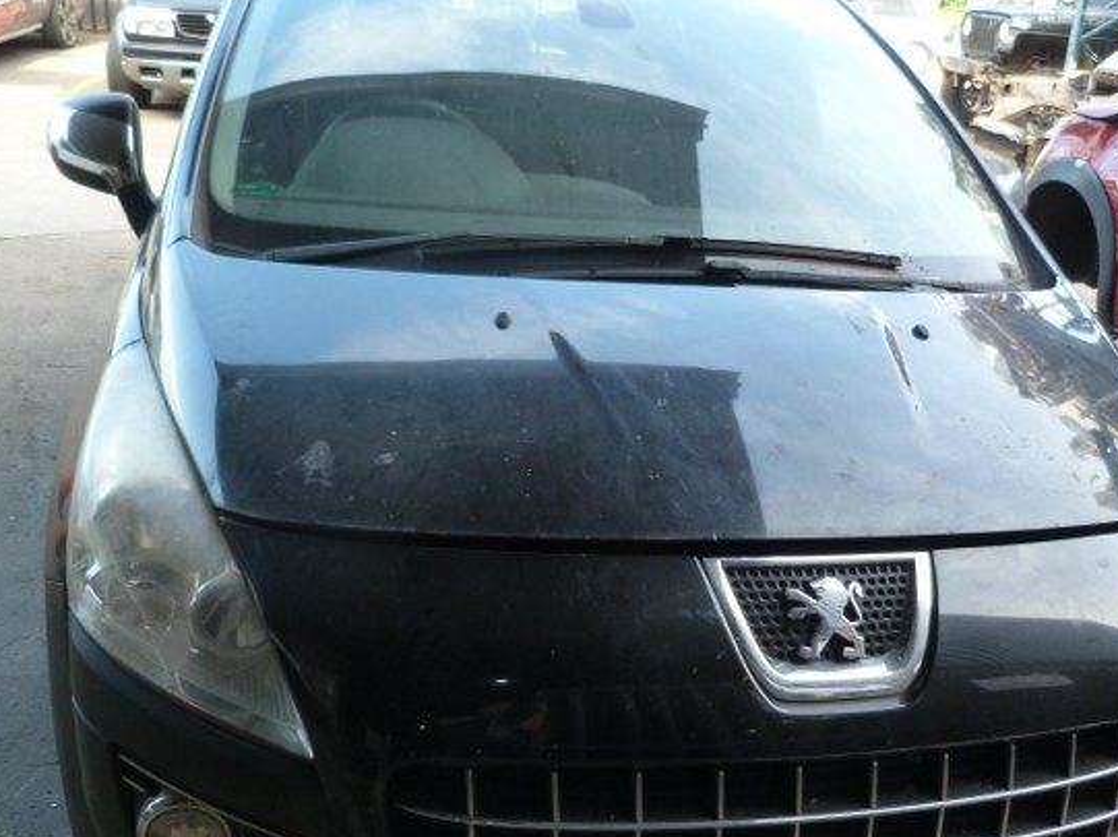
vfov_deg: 38.6
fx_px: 1194
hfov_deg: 49.8
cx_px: 682
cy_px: 471
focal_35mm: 37
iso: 160
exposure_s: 1/60
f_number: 2.8
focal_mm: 4.5
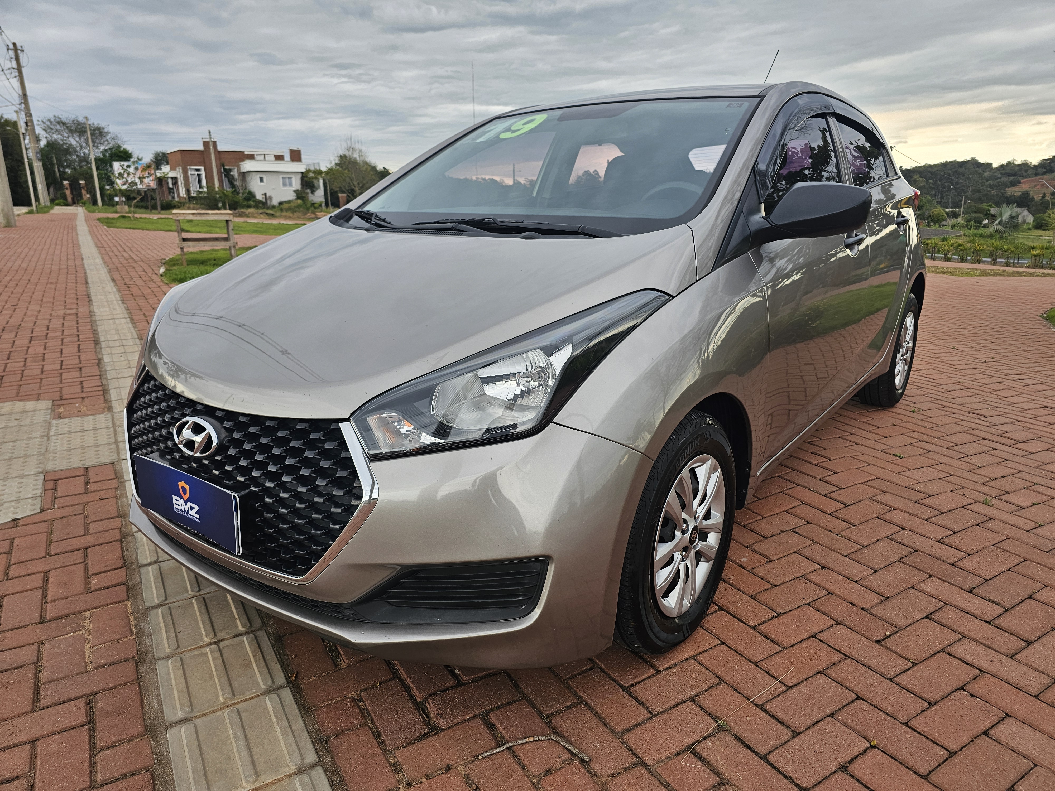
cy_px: 396
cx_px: 528
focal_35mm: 23
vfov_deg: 58.9
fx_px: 701
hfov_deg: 73.9
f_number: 1.7
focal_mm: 6.3
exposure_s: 1/180
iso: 32
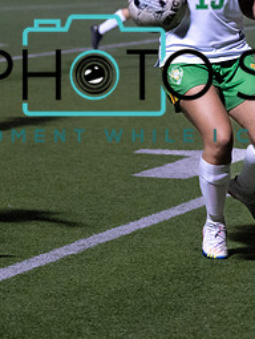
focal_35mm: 248
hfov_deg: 6.0
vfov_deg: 8.0
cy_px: 99
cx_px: -18
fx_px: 2430
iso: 4000
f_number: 2.8
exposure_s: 1/1000
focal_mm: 72
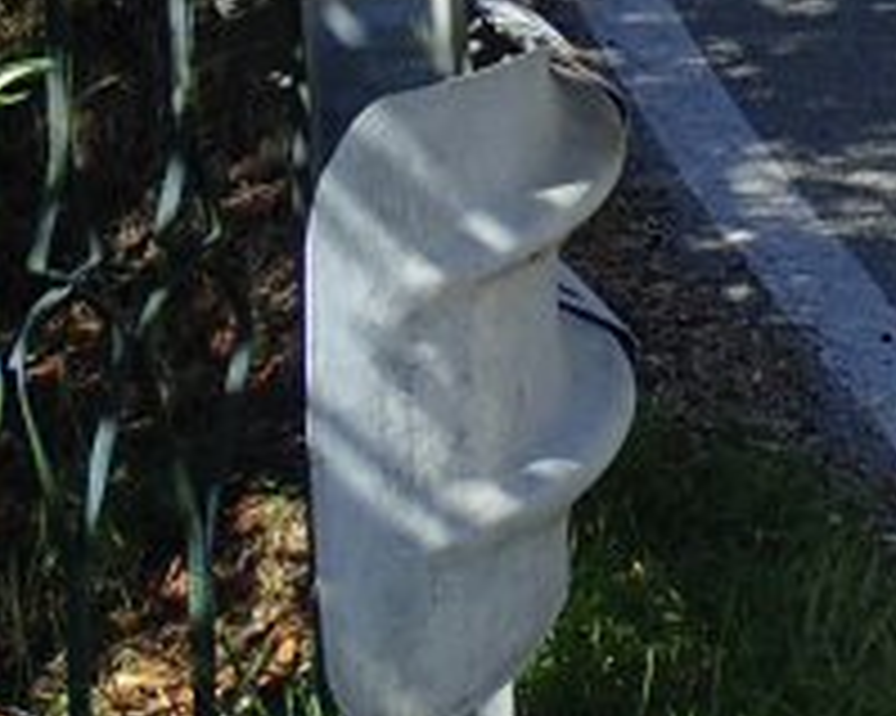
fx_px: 5195
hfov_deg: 9.3
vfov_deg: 7.4
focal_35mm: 196
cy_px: -955
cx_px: 1684
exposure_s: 1/400
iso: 100
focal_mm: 7.34
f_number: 4
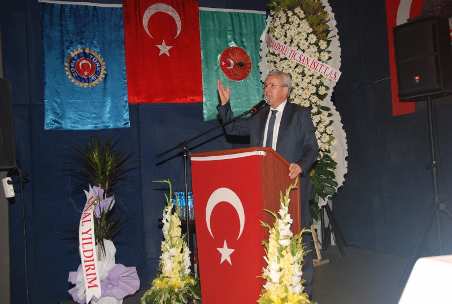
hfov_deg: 47.8
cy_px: 152
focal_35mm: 40
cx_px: 226
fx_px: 510
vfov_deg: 33.2
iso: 200
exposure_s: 1/60
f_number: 4
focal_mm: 27
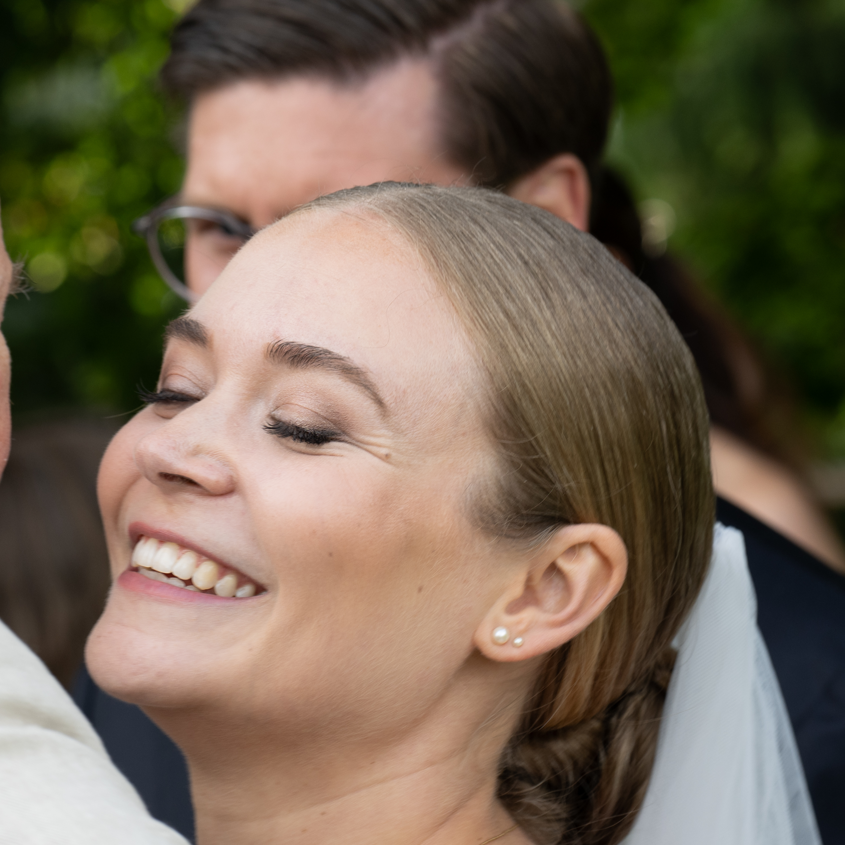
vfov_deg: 8.7
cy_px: 411
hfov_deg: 8.7
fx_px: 5551
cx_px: 277
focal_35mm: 201
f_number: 5.6
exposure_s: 1/125
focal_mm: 85
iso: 160
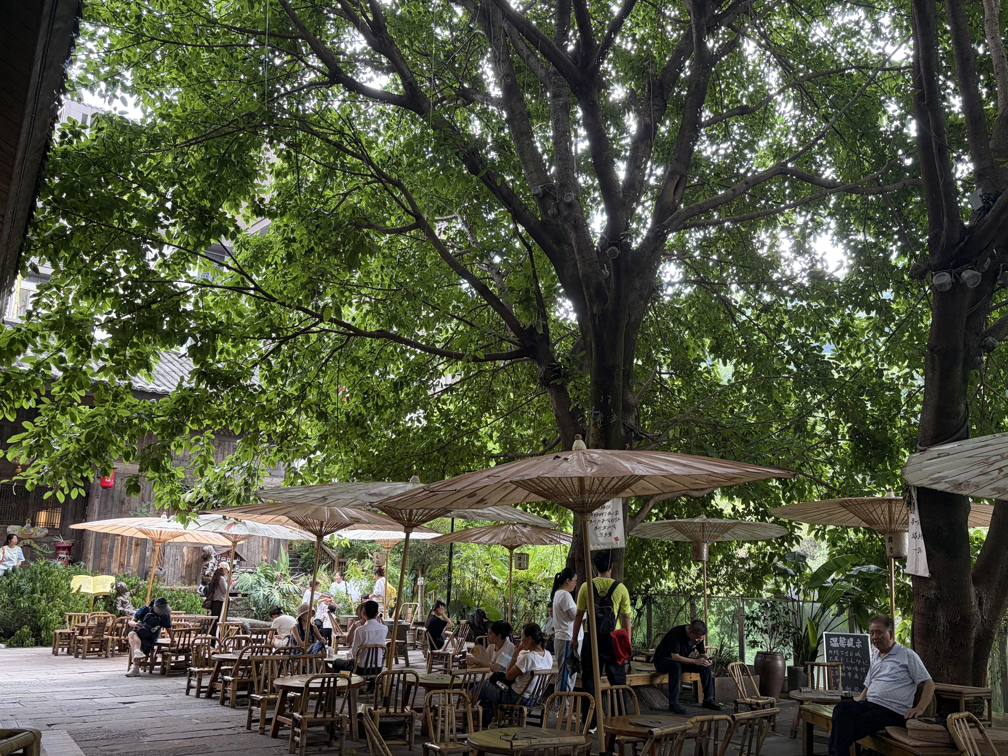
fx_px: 874
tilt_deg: +11.2
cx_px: 580
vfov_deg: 46.8
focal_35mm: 30
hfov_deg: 59.7
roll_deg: -1.2
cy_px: 411
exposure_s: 1/63
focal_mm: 5.96
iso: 125
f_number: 1.6
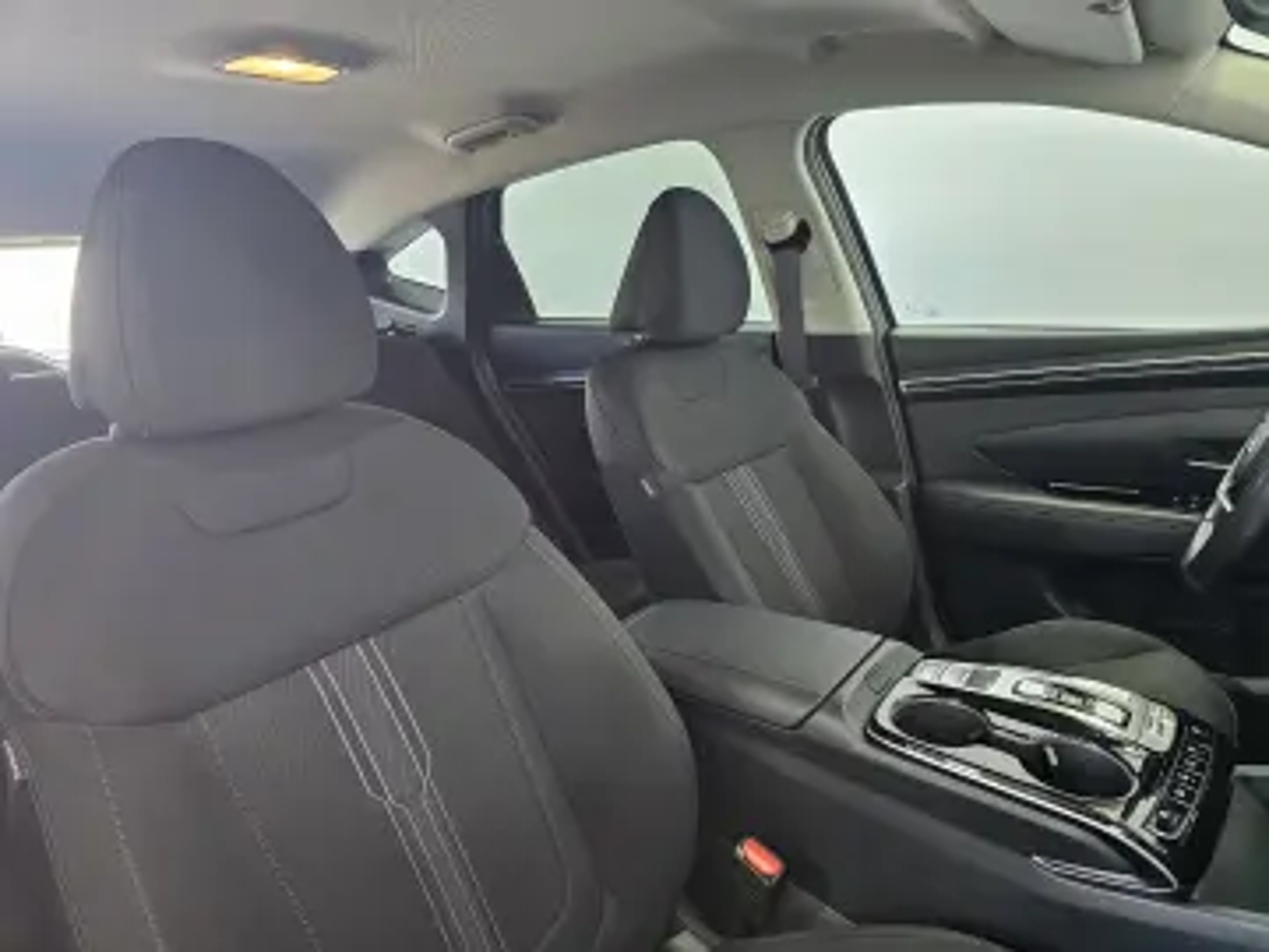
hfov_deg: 73.9
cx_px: 634
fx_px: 843
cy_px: 476
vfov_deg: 58.9
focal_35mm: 23
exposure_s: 1/100
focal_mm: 6.3
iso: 320
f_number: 1.7
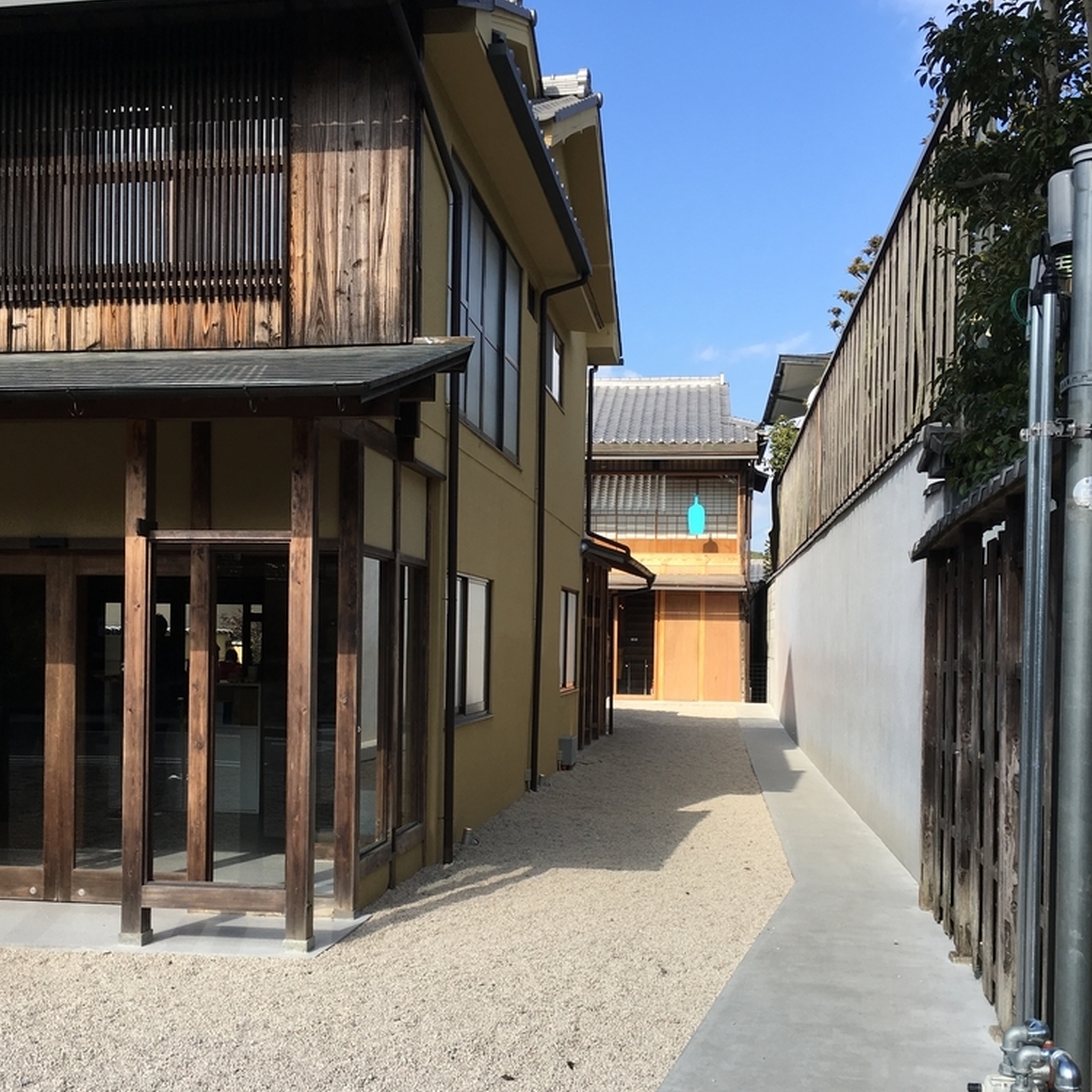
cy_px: 665
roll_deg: -0.4
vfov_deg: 46.9
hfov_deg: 47.2
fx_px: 1249
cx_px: 542
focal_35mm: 35
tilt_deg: -0.5
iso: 25
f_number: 2.2
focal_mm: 4.15
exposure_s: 1/801
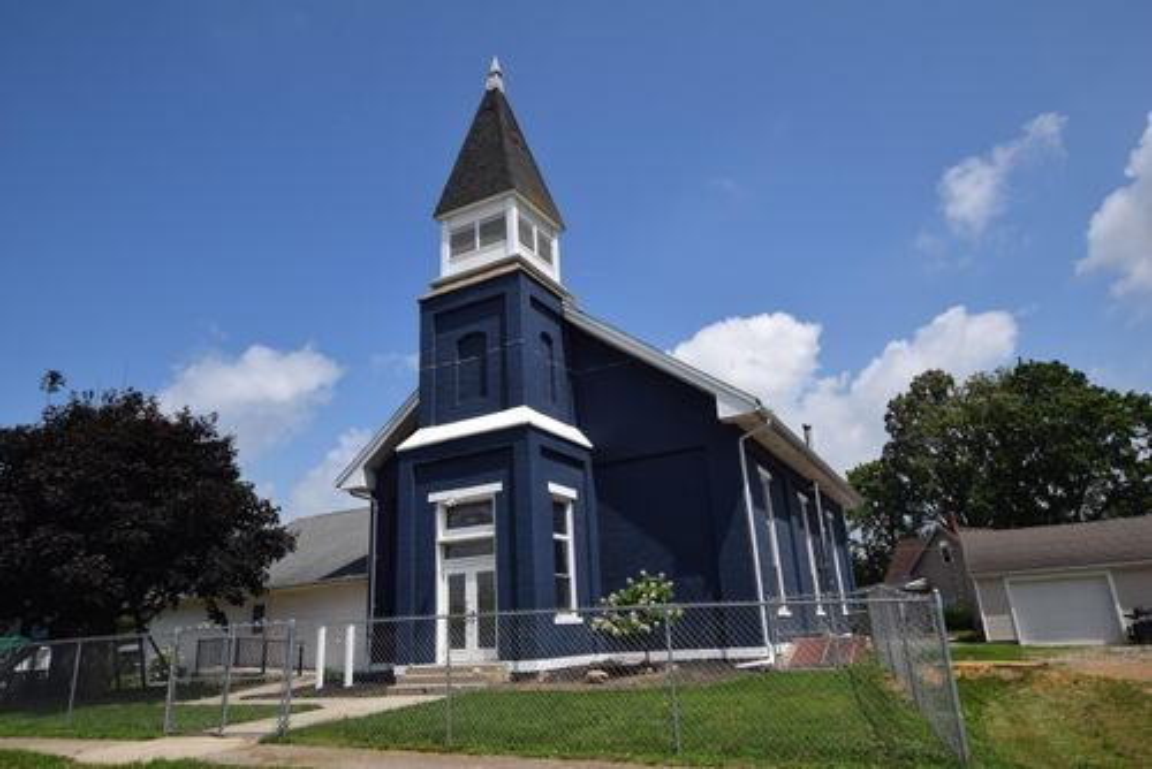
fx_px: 720
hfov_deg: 77.3
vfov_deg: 56.2
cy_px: 384
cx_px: 576
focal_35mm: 22
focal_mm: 15
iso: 200
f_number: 10
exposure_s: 1/400
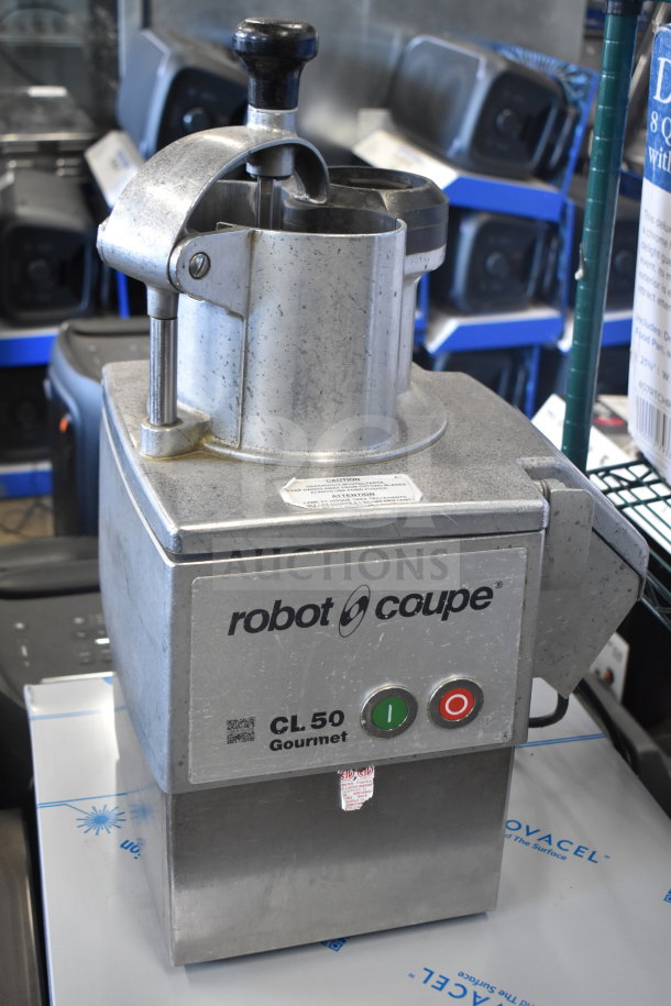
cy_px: 503
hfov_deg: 29.9
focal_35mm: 45
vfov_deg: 43.6
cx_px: 336
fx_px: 1258
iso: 1600
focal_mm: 30
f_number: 4.2
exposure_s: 1/50
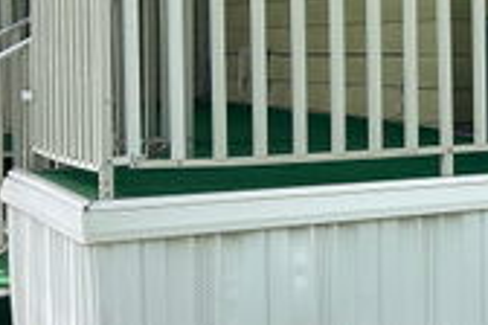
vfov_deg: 13.2
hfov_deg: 17.8
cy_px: 67
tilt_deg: -1.6
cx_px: 726
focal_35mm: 103
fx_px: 1396
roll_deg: +0.4
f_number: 1.5
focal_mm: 5.7
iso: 50
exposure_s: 1/1621
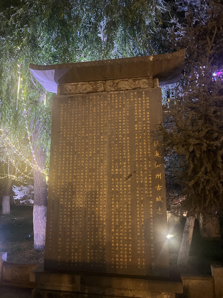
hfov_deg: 53.1
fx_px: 223
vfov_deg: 67.3
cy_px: 149
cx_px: 112
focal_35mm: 26
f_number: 1.5
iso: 500
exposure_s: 1/25
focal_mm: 5.7
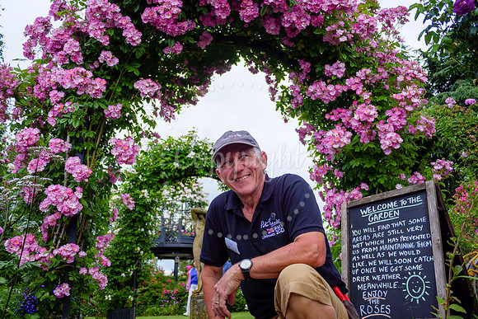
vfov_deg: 43.4
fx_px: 401
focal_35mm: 30
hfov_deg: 61.6
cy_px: 160
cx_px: 239
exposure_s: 1/1600
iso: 200
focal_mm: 14
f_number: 2.5
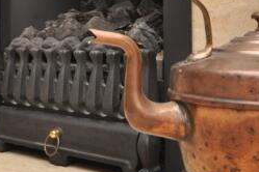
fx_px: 568
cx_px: 46
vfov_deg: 16.7
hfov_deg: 25.2
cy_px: -21
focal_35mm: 79
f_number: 5.6
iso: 800
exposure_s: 1/60
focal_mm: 20
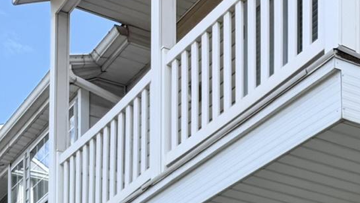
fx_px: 935
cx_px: 533
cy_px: 499
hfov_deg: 19.2
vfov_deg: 10.5
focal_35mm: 98
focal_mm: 6.76
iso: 80
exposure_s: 1/1230
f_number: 1.78
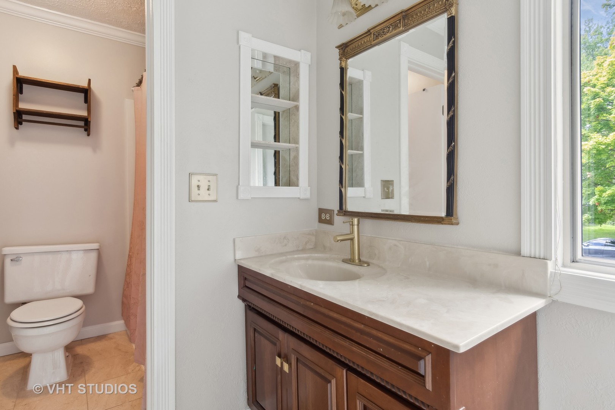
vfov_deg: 67.4
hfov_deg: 90.0
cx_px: 308
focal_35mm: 18
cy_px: 205
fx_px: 307
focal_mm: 12
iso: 250
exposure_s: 1/6
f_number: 8
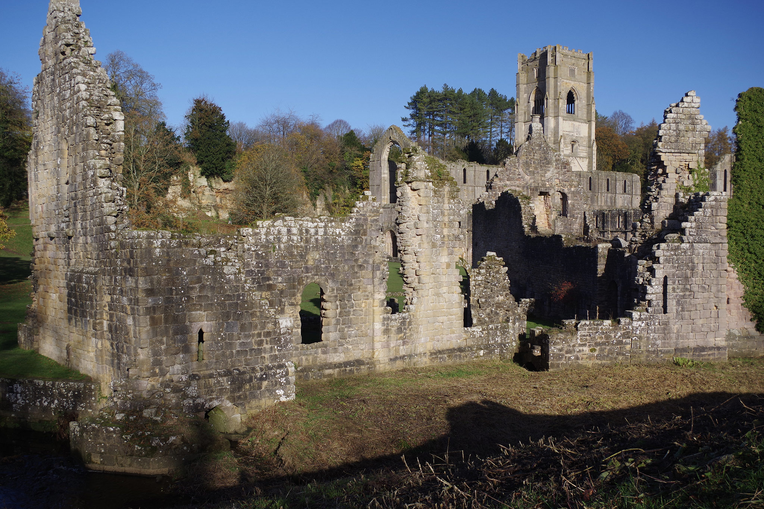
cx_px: 382
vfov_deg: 42.3
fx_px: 658
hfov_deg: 60.3
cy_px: 254
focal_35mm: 31
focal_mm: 21
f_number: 5.6
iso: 100
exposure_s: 1/125
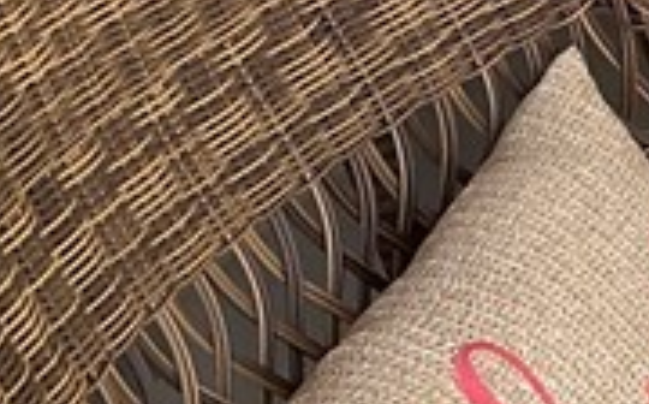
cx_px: 1042
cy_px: -227
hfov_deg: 11.4
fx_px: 3091
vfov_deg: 7.3
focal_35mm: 175
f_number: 1.8
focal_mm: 3
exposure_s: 1/120
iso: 50
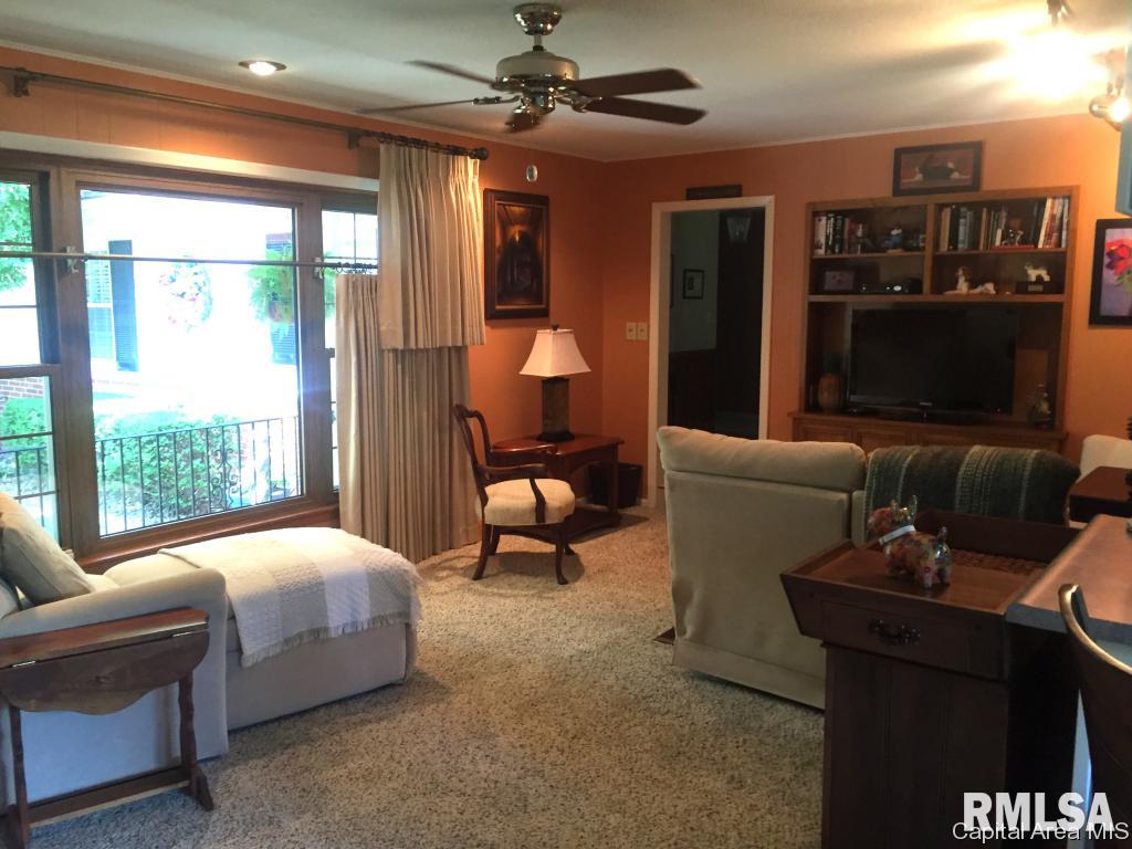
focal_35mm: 29
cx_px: 566
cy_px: 424
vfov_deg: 48.2
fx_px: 948
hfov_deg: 61.7
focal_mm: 4.15
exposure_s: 1/30
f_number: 2.2
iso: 125
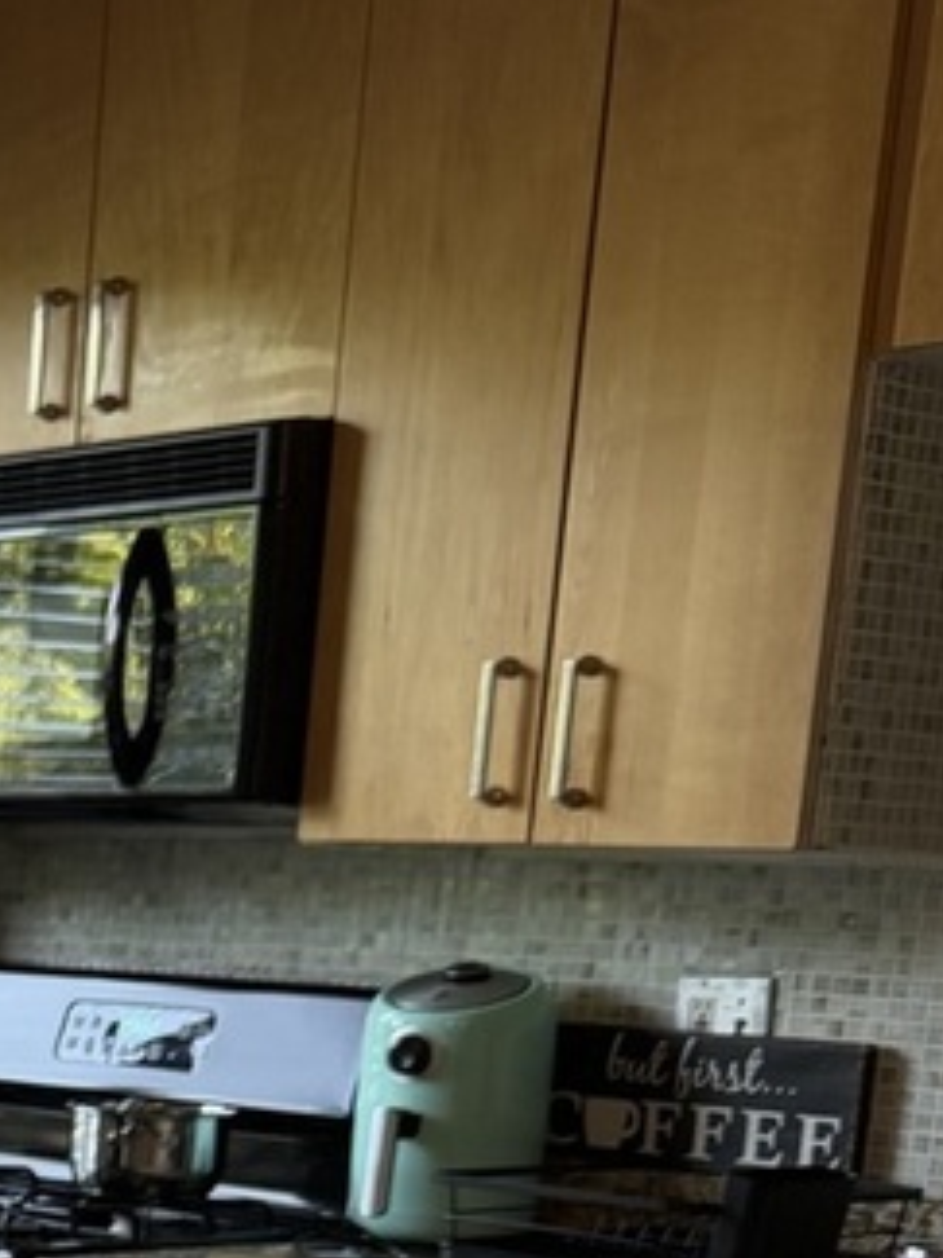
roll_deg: -2.2
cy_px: 1491
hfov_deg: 16.4
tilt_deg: -12.6
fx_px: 2906
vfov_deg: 22.6
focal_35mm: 80
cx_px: -578
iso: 200
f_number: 1.78
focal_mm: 6.76
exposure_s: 1/120
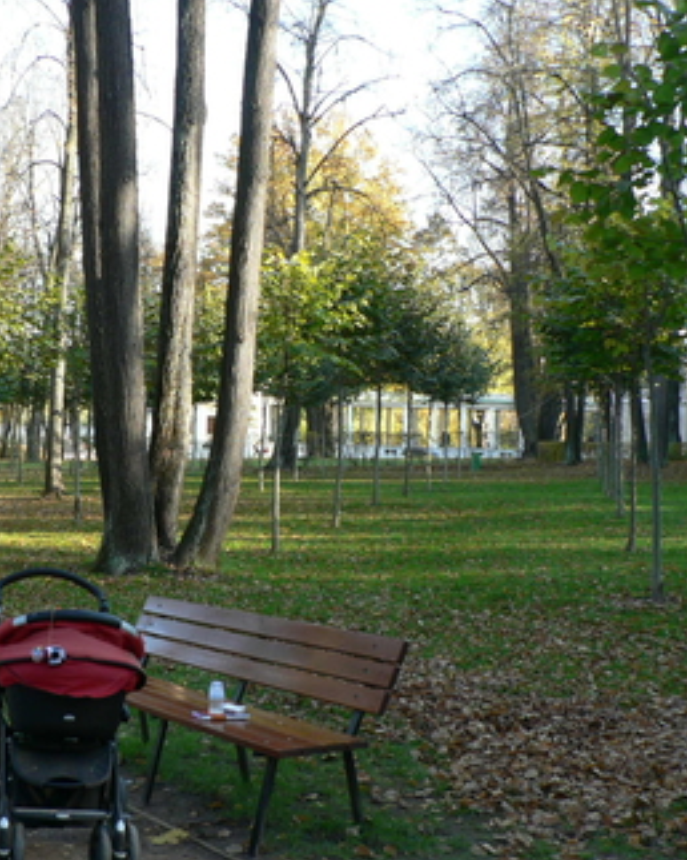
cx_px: 160
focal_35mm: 49
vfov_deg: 38.1
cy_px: 429
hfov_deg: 30.2
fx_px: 1247
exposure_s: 1/60
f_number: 2.8
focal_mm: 6
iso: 80
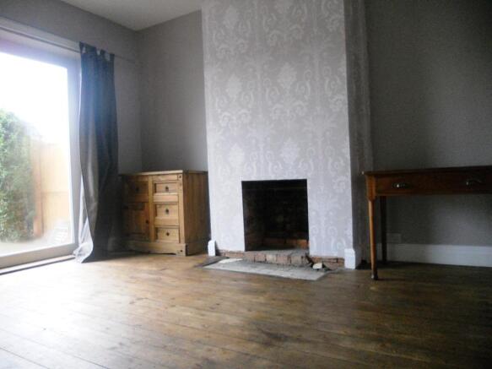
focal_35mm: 27
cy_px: 184
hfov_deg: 65.3
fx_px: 384
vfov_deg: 51.3
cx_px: 246
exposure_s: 1/40
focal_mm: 4.9
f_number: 3.2
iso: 400
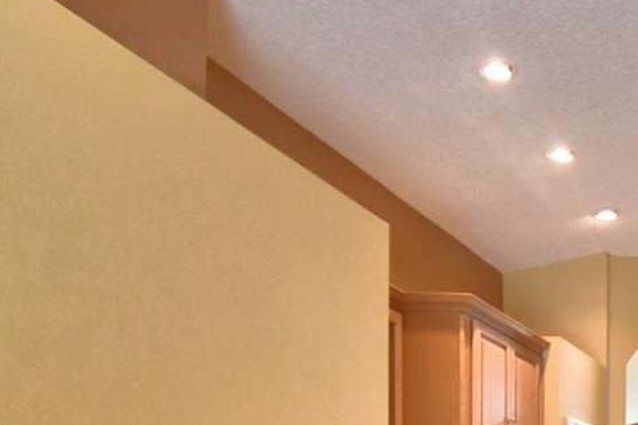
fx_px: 886
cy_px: 567
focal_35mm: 50
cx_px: 887
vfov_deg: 23.5
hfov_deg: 29.3
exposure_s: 1/30
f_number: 4.5
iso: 640
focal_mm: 10
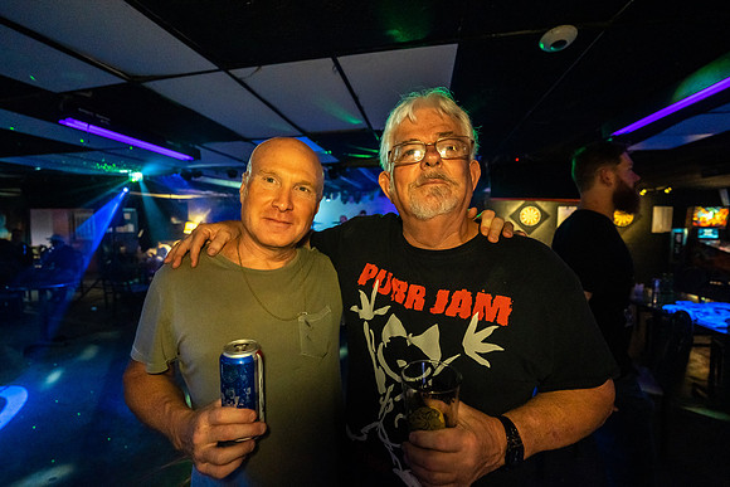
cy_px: 244
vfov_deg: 77.9
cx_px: 365
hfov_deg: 100.9
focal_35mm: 15
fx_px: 301
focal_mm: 14
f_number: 2.8
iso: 3200
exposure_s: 1/250
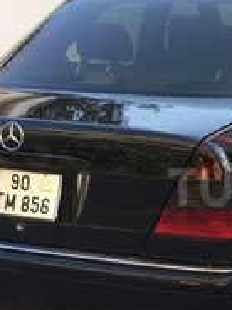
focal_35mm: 78
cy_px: 187
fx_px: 697
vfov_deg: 25.0
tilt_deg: -17.1
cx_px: 298
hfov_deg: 17.7
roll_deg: +1.9
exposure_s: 1/277
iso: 32
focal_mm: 4.15
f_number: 2.2
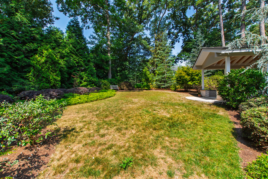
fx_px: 112
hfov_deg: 100.4
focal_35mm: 15
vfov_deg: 77.3
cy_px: 90
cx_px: 134
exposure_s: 1/125
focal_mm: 10
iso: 100
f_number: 8
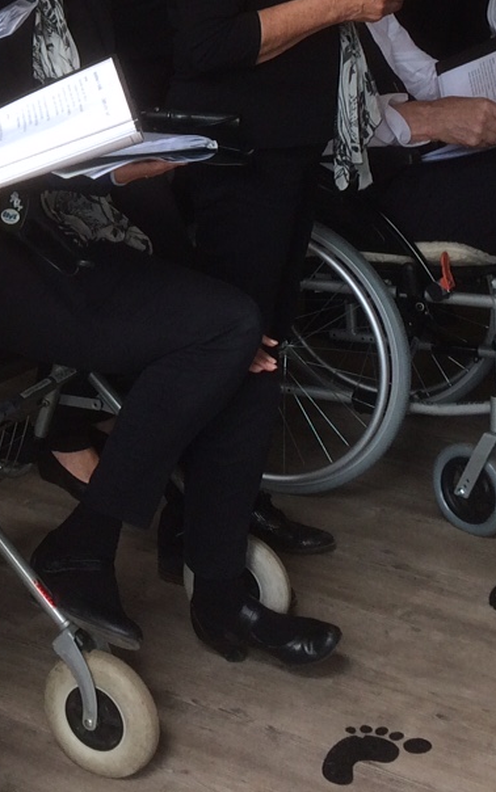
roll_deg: +1.3
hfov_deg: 15.1
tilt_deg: -8.3
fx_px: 1793
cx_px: -140
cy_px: 5
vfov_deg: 23.9
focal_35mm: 83
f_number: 2.2
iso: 40
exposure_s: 1/50
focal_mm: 4.15
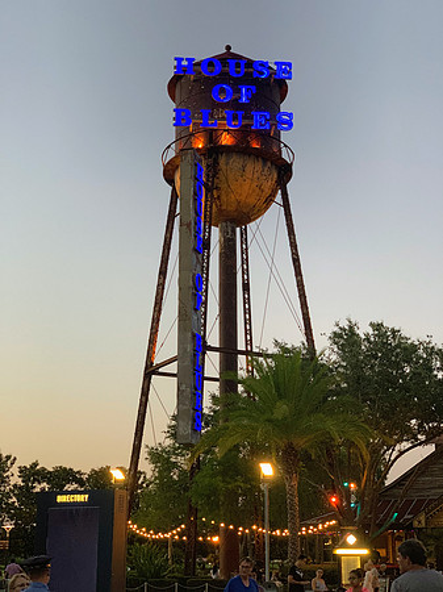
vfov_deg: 36.8
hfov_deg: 28.0
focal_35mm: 52
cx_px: 222
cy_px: 296
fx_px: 888
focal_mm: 6
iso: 200
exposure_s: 1/60
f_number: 2.4
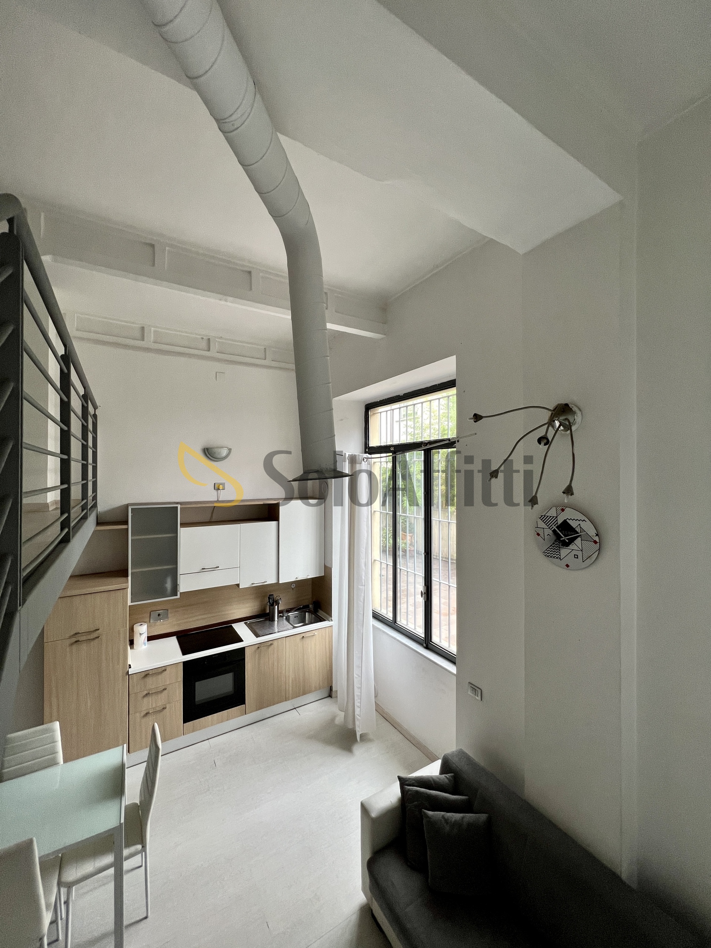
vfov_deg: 106.2
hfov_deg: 89.9
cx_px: 356
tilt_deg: +0.6
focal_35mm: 13
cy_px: 474
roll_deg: +0.1
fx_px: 356
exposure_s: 1/99
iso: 64
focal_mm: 1.57
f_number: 1.8
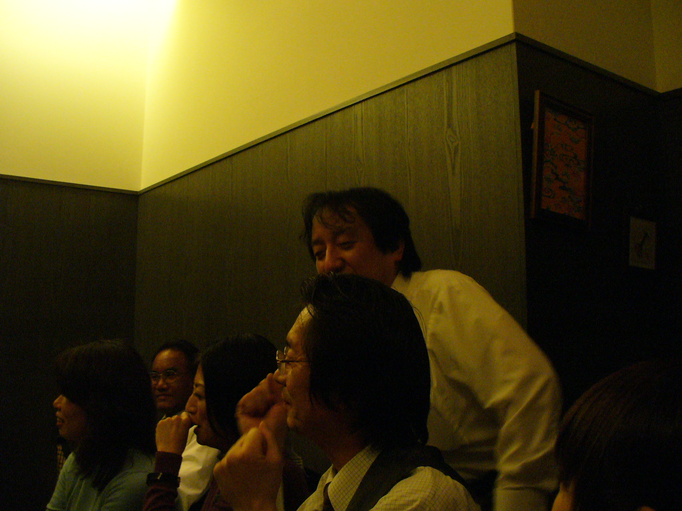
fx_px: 729
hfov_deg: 50.1
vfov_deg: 38.7
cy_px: 256
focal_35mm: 37
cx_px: 341
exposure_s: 1/30
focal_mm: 6.1
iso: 400
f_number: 2.8
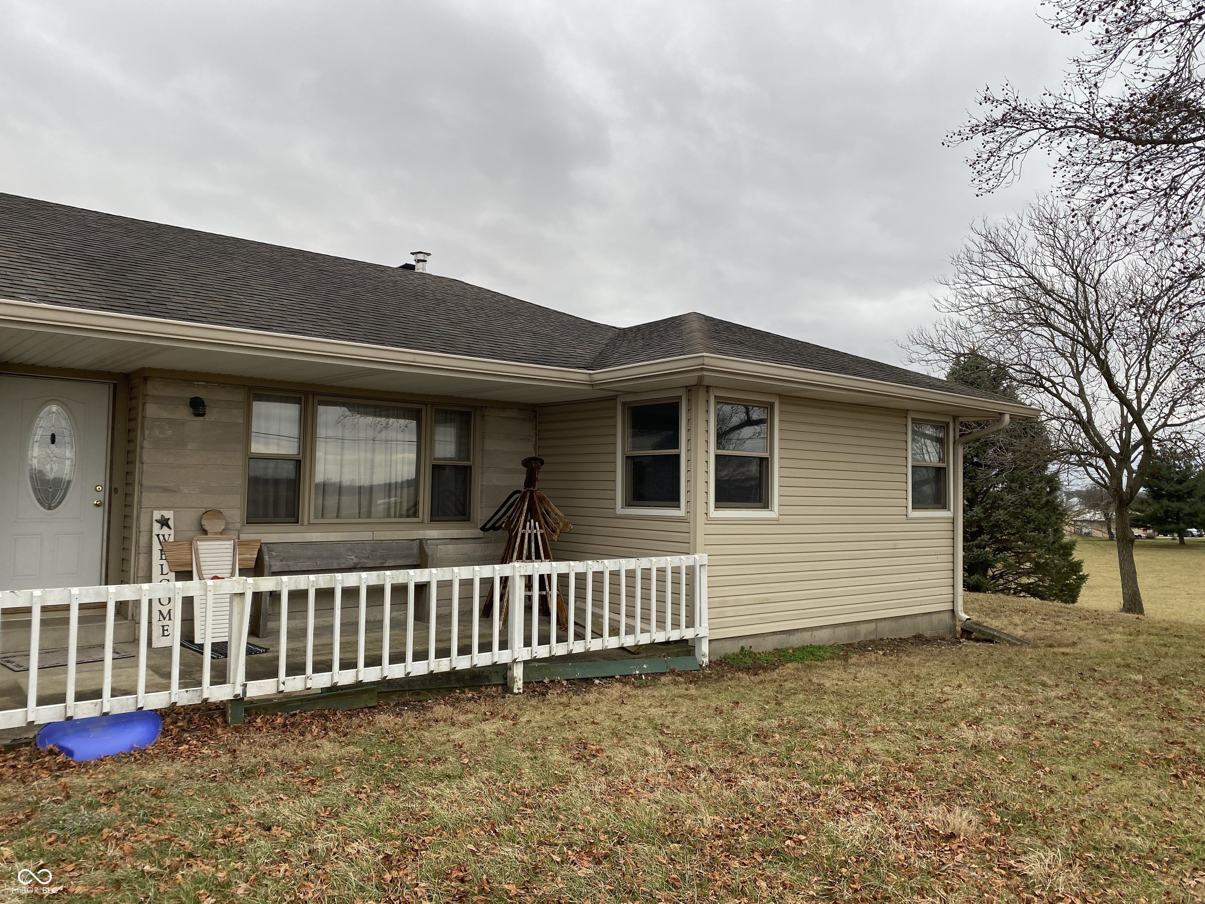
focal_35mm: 26
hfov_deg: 67.3
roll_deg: -0.2
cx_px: 602
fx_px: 905
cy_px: 452
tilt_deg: +3.6
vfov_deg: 53.1
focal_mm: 4.25
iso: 32
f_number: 1.8
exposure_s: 1/362
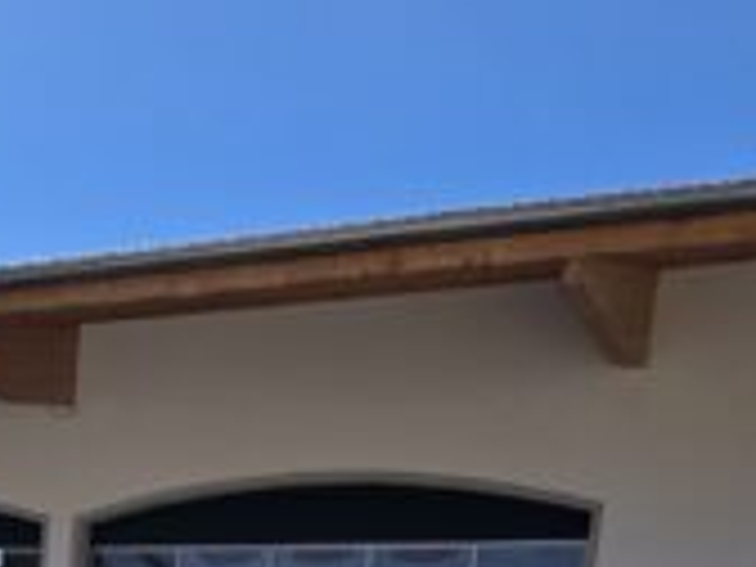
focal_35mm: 62
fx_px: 1354
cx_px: -63
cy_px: 1026
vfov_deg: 18.4
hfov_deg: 28.5
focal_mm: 2.2
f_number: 2.2
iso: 50
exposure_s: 1/2077
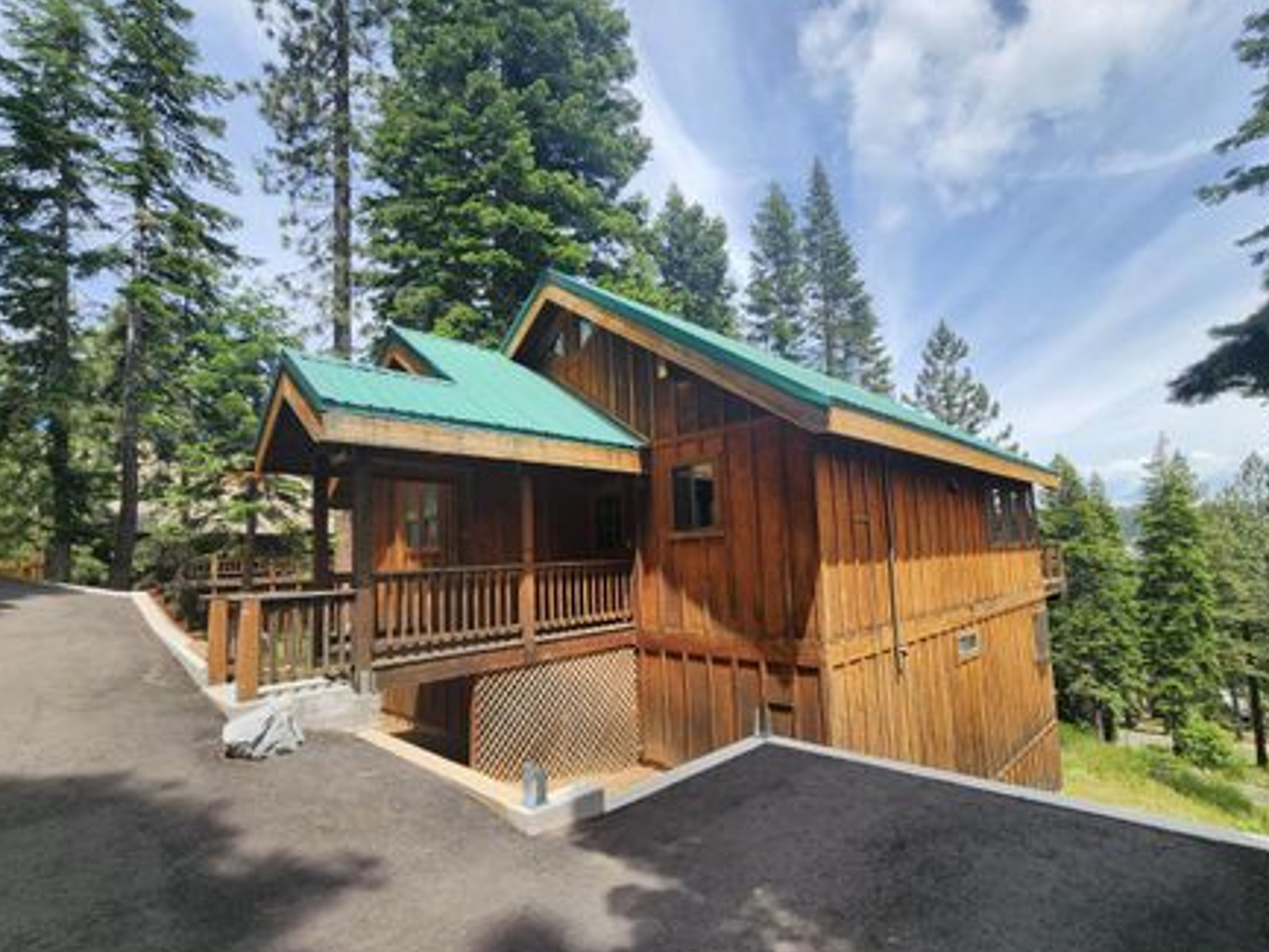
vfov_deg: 81.6
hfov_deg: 98.1
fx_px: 550
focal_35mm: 15
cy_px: 511
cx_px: 659
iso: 50
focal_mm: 2.2
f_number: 2.2
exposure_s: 1/1192
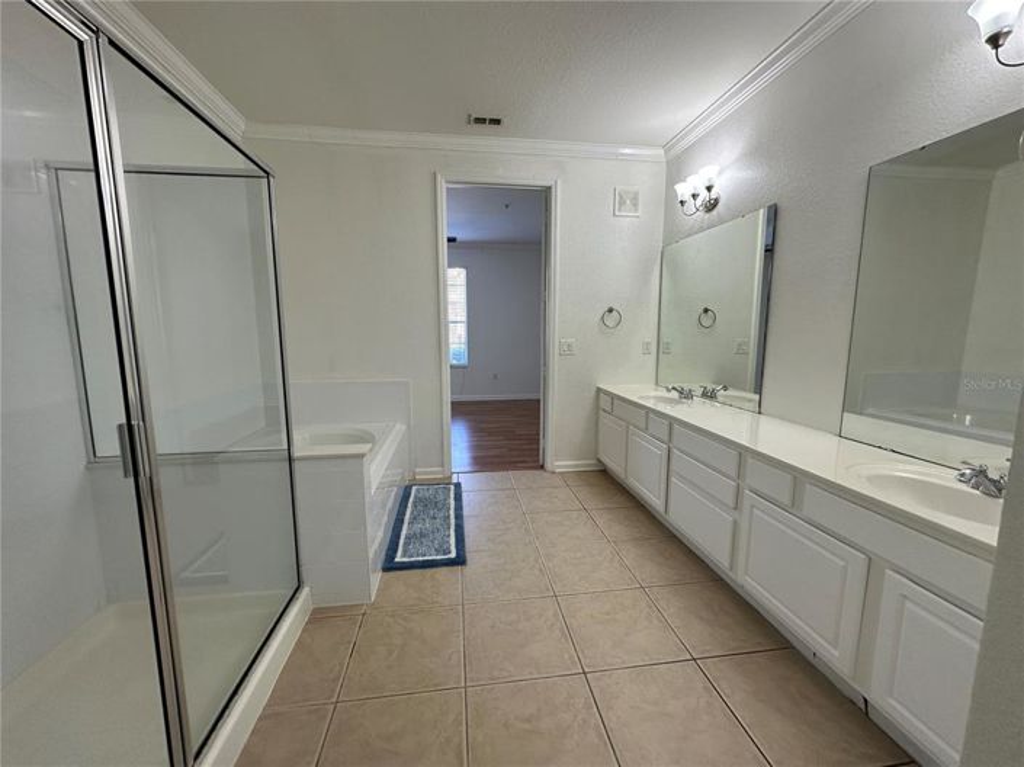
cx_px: 512
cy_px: 384
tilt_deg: -7.2
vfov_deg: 85.6
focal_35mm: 14
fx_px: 414
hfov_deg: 102.1
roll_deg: -0.3
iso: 125
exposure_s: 1/120
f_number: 2.2
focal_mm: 2.22
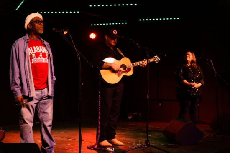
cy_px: 76
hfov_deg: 41.1
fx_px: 307
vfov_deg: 28.1
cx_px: 115
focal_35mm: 48
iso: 1600
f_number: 4
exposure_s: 1/250
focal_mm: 48
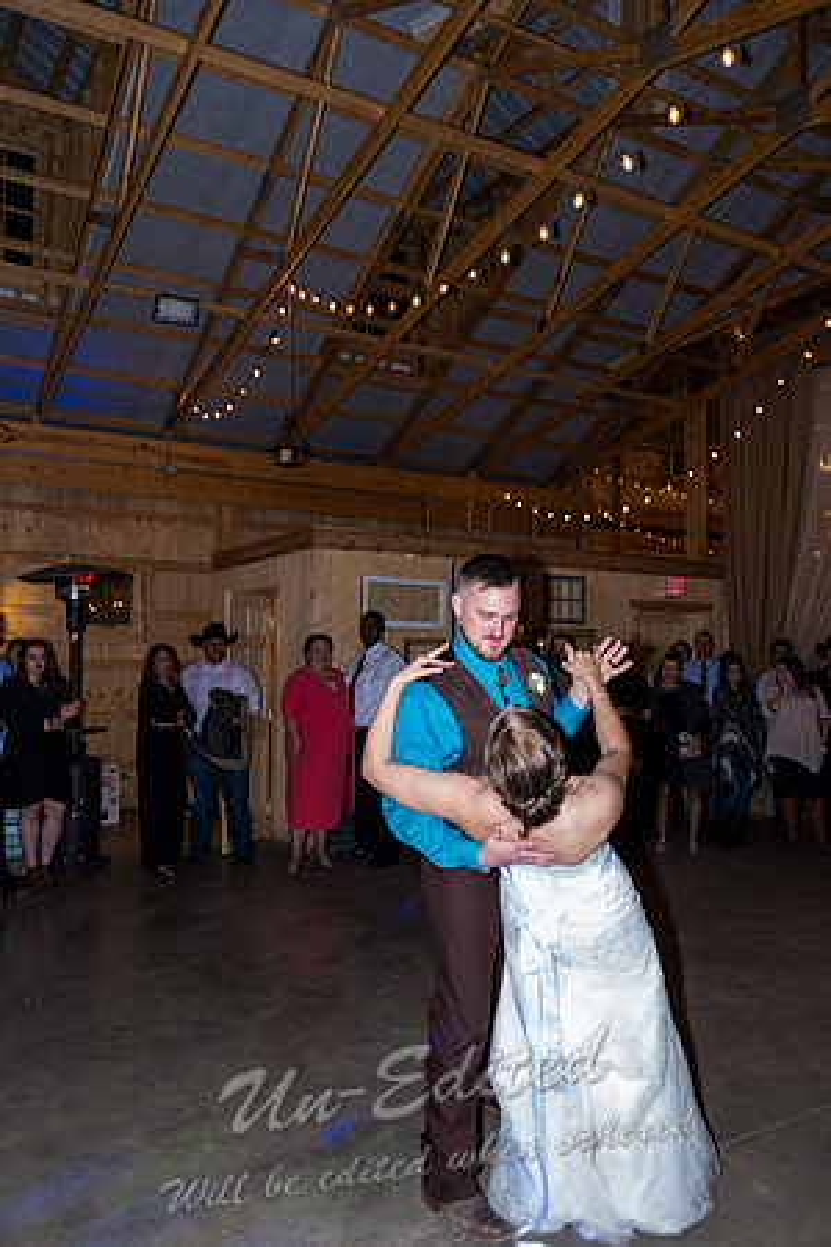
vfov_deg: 67.4
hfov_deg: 47.9
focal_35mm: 27
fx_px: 935
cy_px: 624
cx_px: 416
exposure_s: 1/200
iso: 1600
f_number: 2.8
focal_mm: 18
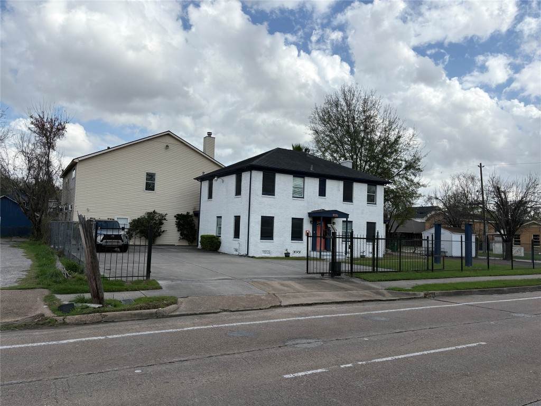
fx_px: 406
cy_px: 203
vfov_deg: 53.1
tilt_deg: +3.9
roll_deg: -1.8
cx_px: 270
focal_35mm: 26
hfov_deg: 67.3
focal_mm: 5.96
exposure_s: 1/5814
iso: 50
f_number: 1.6
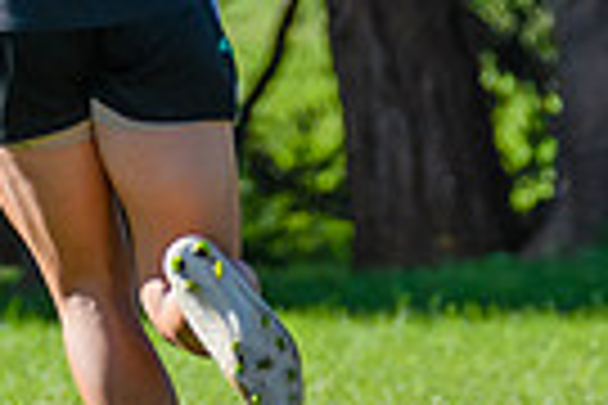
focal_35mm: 2266
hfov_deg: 0.9
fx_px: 38267
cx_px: -649
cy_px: 183
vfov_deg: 0.6
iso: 800
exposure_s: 1/1600
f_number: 7.1
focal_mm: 270
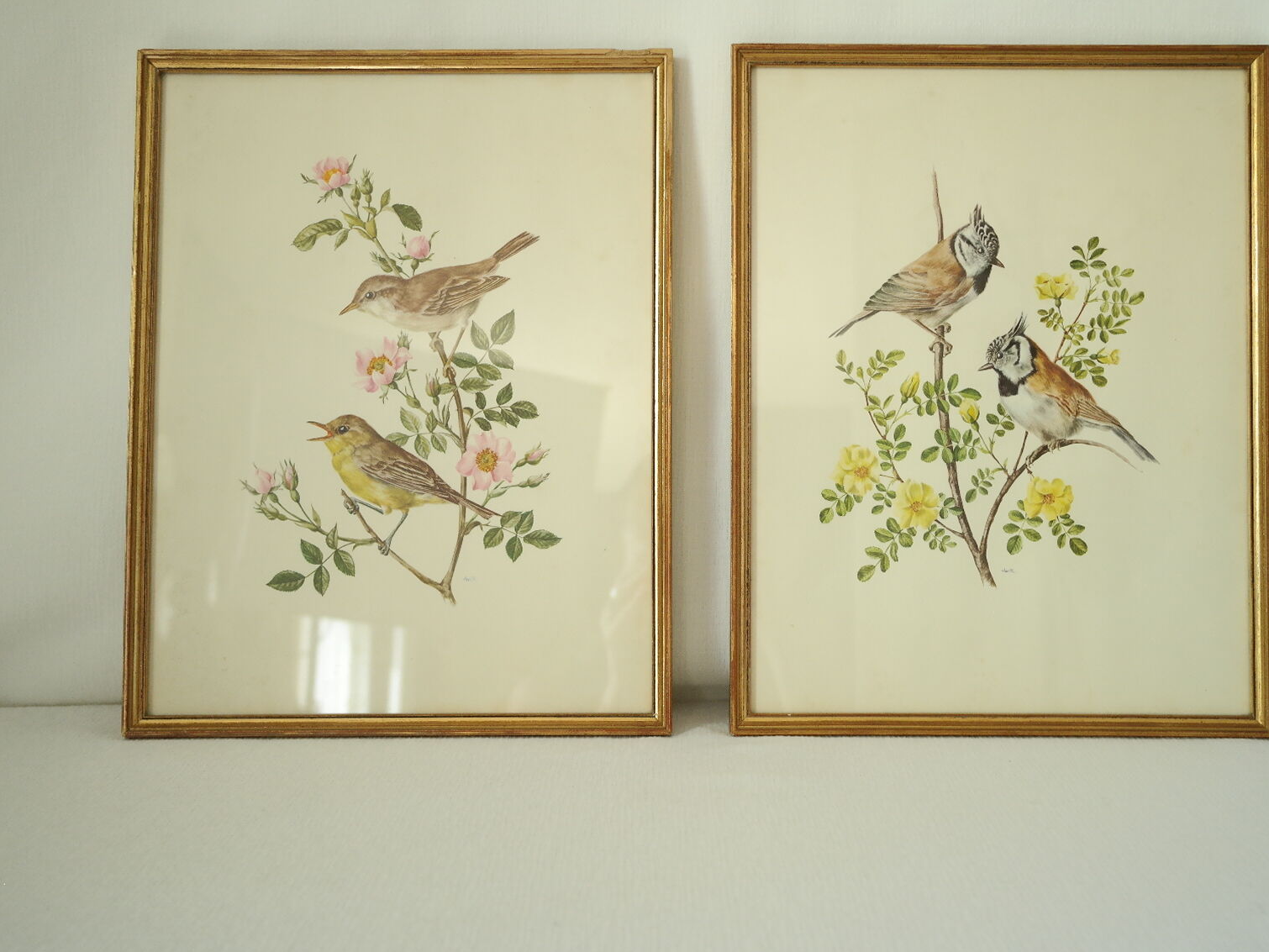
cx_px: 698
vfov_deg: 32.9
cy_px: 476
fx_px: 1613
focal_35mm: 44
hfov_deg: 42.9
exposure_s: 1/30
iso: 800
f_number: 5.6
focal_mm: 26
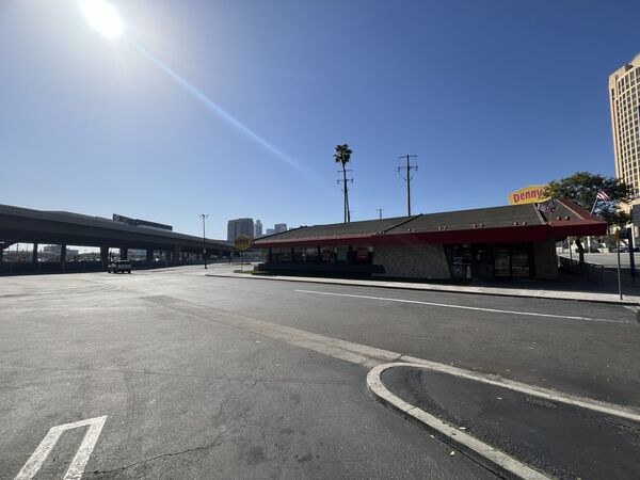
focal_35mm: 13
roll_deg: -0.1
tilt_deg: +4.2
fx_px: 240
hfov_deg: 106.2
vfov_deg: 89.9
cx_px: 320
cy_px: 240
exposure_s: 1/2660
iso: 32
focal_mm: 1.57
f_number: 1.8
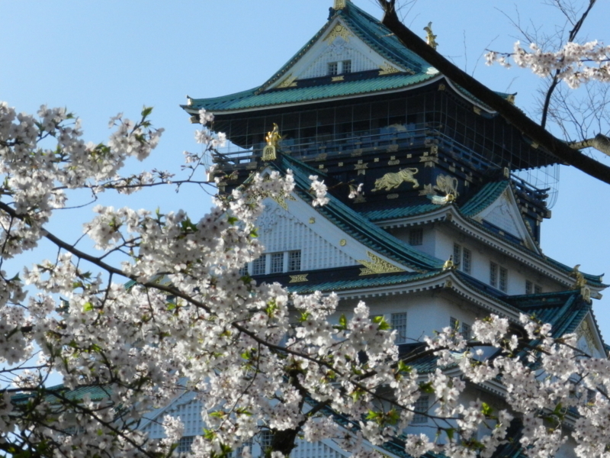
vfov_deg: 7.8
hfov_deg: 10.4
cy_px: 229
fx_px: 3366
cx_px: 305
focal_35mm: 191
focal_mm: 34
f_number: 8
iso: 800
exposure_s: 1/1250
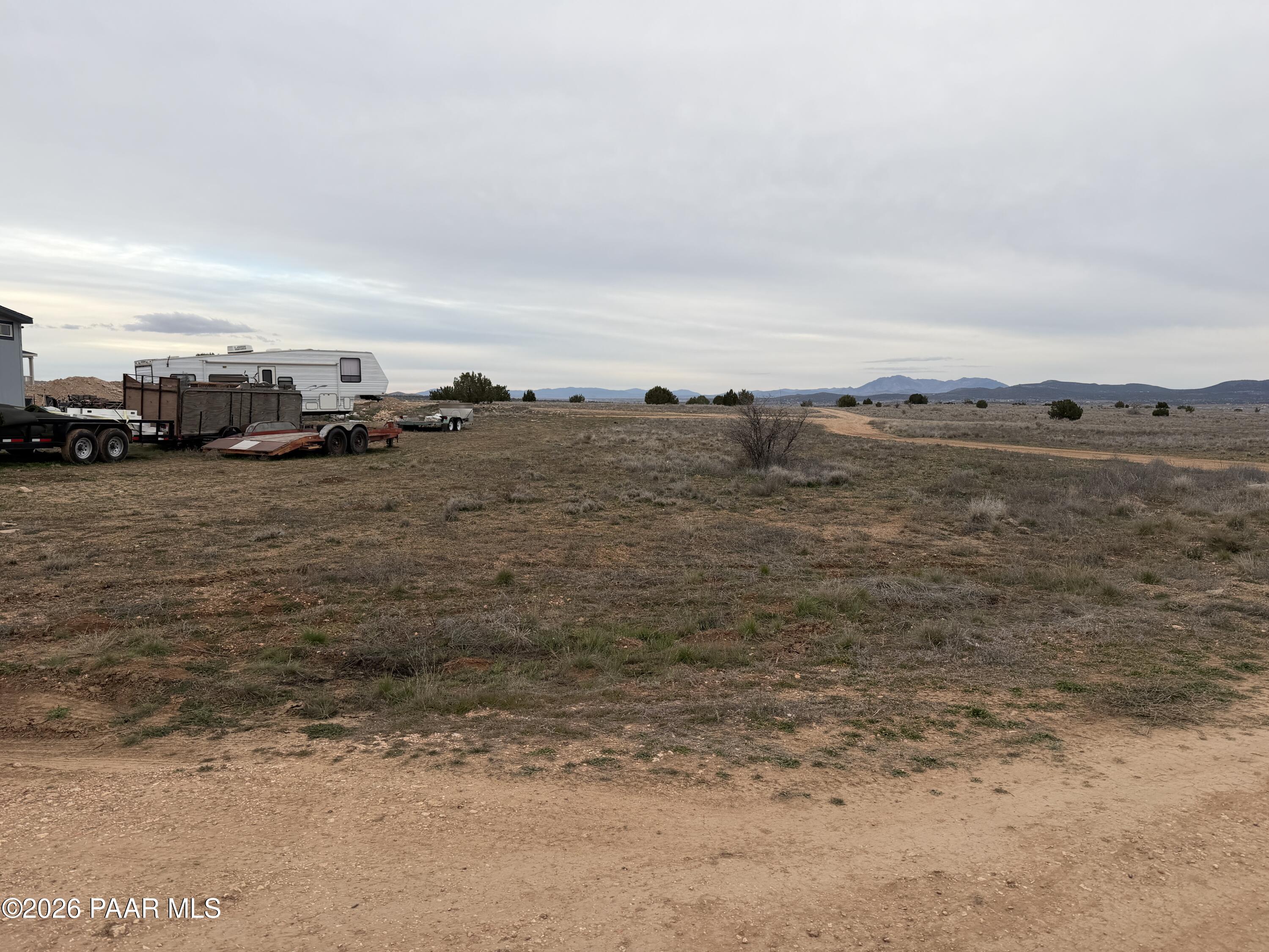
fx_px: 880
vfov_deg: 56.8
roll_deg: +0.8
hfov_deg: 71.6
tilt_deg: -4.2
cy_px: 476
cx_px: 634
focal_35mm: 24
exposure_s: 1/528
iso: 80
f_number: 1.78
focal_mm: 6.76
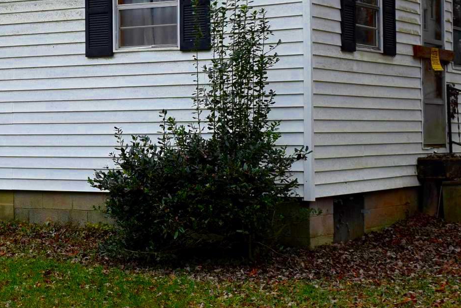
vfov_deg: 13.8
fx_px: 1269
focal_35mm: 99
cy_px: 116
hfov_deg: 20.2
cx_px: 53
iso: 320
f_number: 8
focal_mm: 30
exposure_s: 1/250
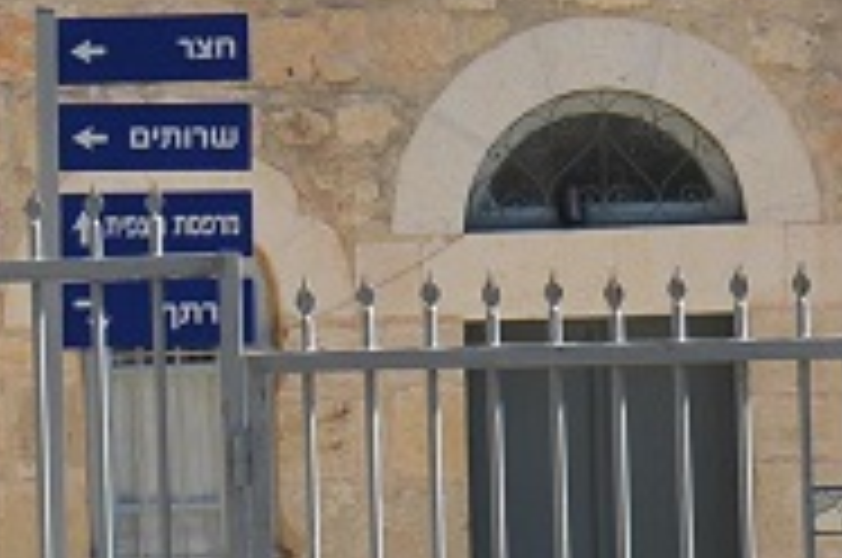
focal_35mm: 376
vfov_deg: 3.6
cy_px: -18
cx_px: 92
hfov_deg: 5.5
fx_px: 8779
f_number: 7.1
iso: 100
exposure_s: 1/200
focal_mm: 52
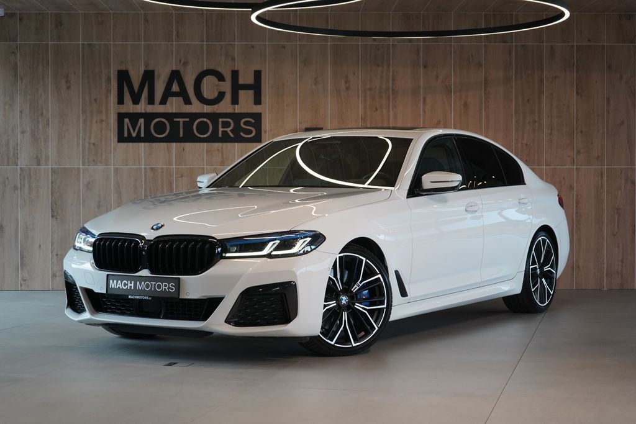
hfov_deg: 30.1
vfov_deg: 20.3
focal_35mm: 67
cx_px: 318
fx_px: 1184
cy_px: 212
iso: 1600
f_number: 5.6
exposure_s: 1/160
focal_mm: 67
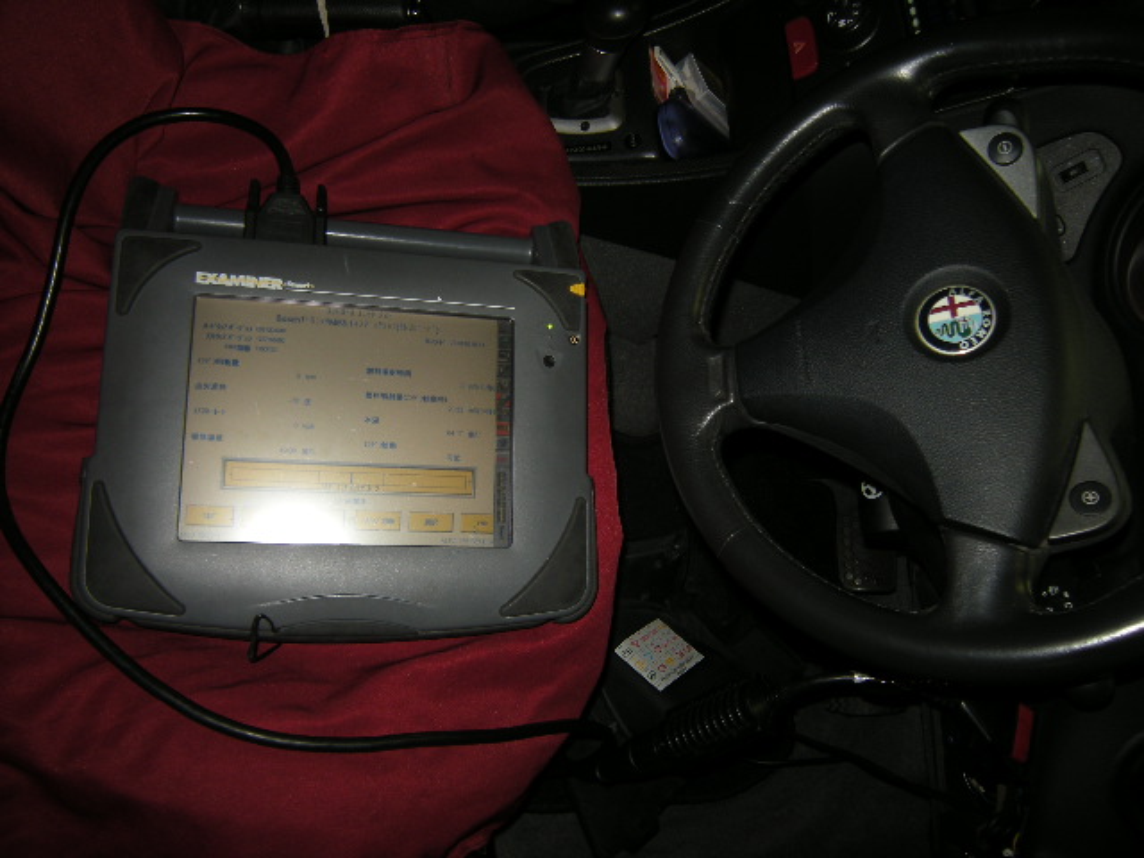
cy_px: 429
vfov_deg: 49.7
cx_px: 572
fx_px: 925
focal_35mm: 28
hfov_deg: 63.4
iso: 64
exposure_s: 1/30
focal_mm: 4.7
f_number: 2.8
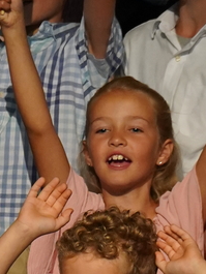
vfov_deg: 1.5
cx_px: 4
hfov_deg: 1.1
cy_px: 305
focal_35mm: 1314
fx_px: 10418
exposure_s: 1/125
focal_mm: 236
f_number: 6.3
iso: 4000
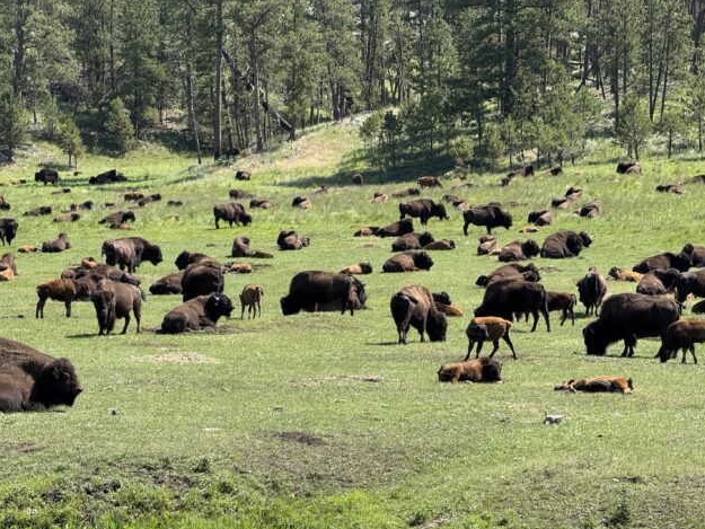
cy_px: 299
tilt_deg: -1.8
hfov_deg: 13.9
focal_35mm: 142
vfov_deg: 10.4
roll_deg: -0.1
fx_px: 2893
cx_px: 326
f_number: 2.8
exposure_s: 1/581
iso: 50
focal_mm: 15.66
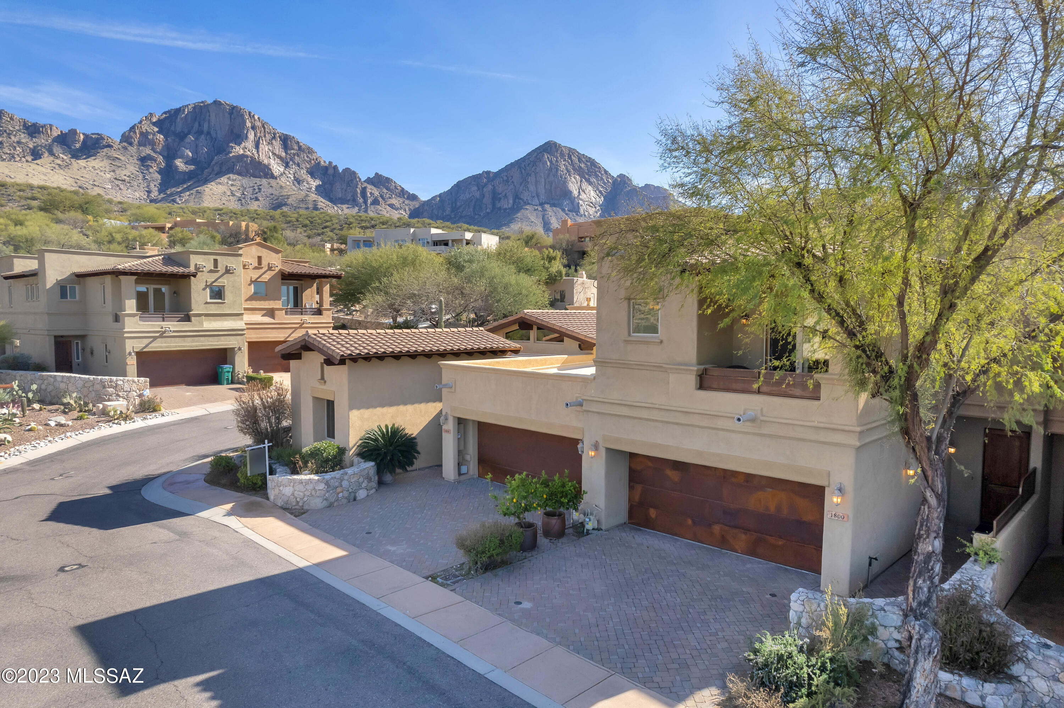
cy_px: 354
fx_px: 650
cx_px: 532
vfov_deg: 57.2
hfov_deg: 78.6
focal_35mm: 22
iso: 120
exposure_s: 1/1500
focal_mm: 8.38
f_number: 2.8
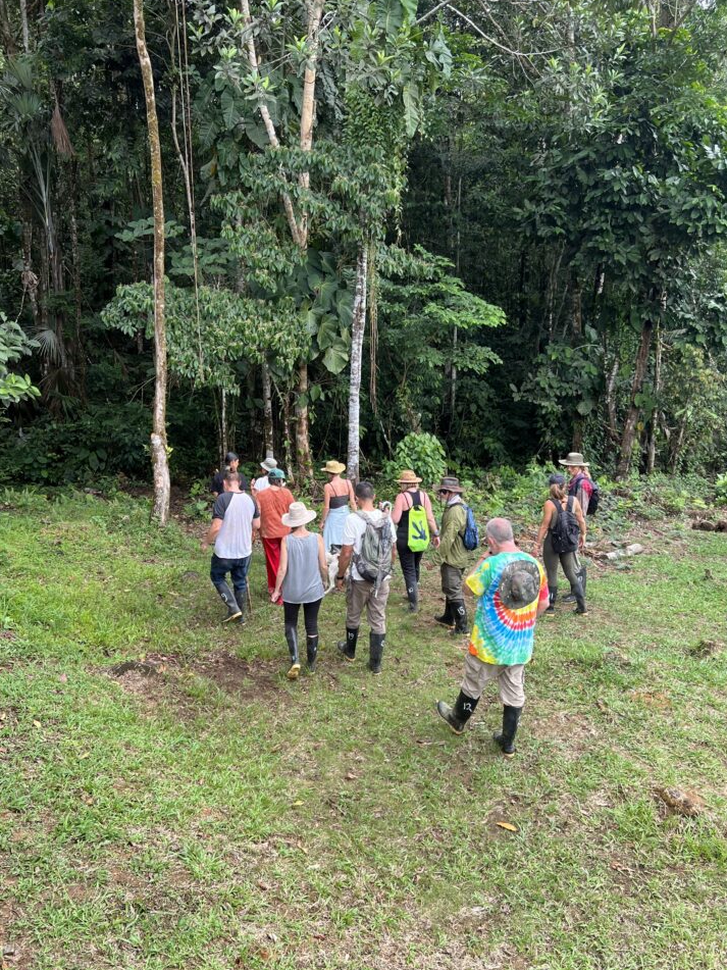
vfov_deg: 63.4
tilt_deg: -12.3
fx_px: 784
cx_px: 374
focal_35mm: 28
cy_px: 495
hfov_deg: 49.7
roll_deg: +0.9
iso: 50
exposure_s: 1/738
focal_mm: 5.7
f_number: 1.5
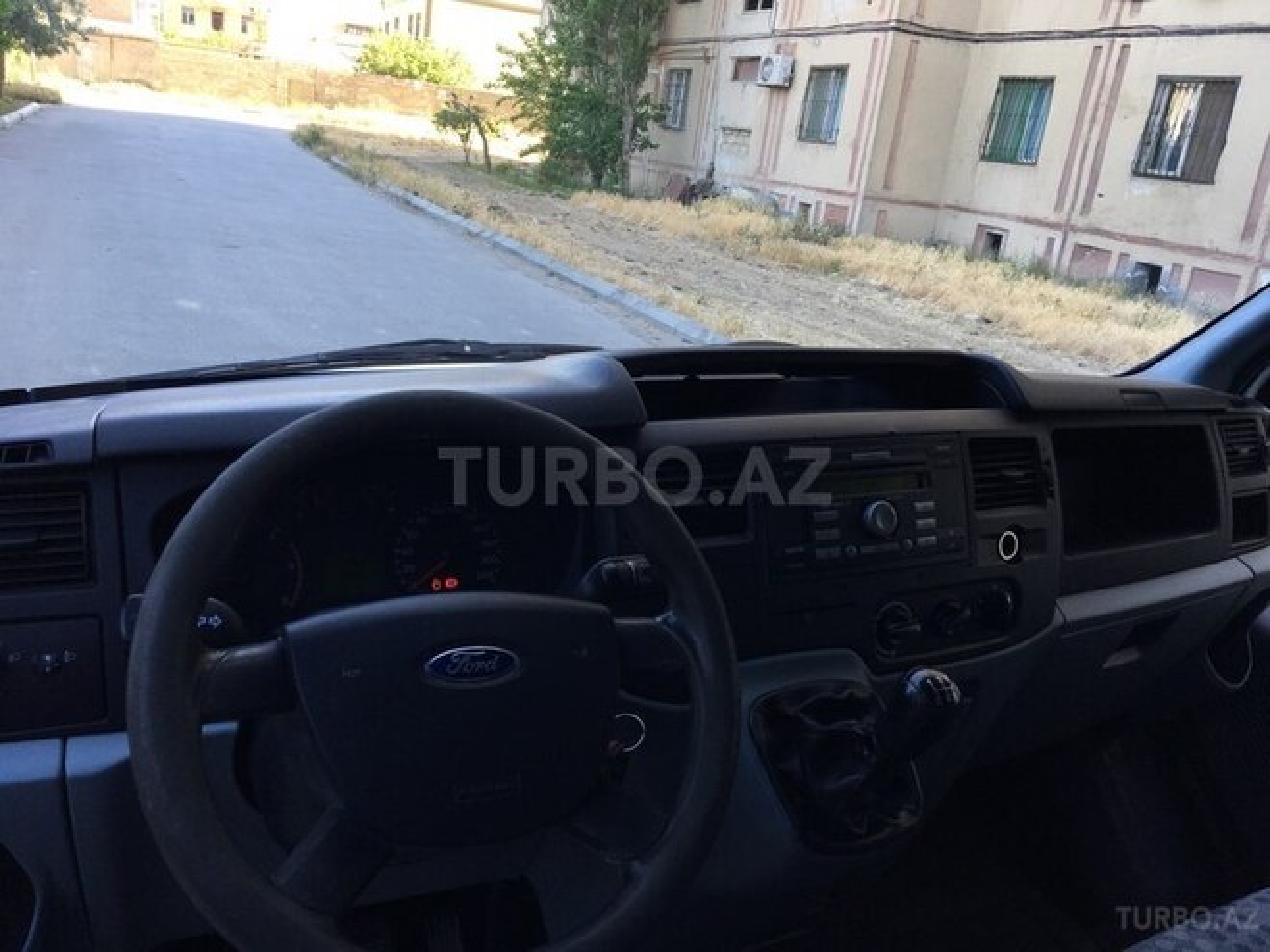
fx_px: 1064
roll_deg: -7.6
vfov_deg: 48.2
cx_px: 635
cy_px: 476
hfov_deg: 61.7
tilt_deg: -18.0
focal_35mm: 29
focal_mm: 4.15
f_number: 2.2
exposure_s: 1/100
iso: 25
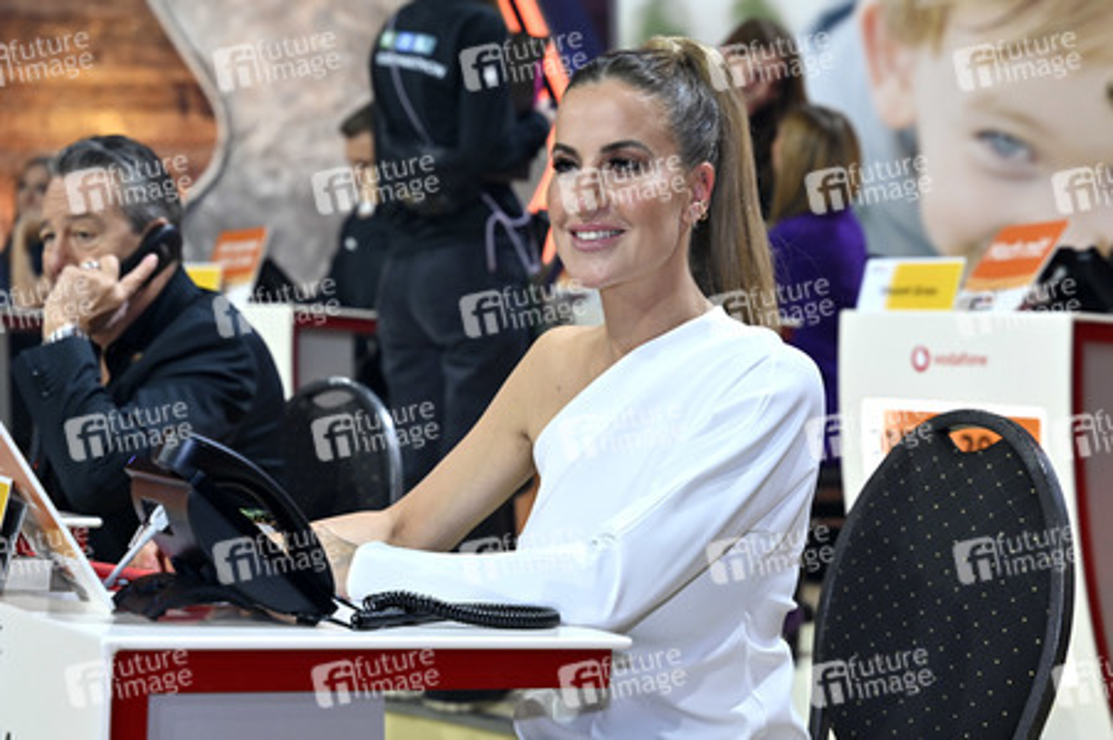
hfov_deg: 31.0
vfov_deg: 20.9
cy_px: 370
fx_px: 2008
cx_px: 556
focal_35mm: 65
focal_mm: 65
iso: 1000
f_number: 4
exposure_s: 1/200
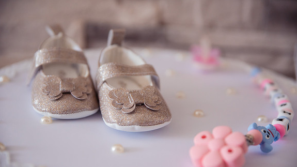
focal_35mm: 74
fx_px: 583
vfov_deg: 16.3
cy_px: 92
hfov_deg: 28.6
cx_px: 149
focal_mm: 70
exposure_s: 1/125
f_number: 2.8
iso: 1250
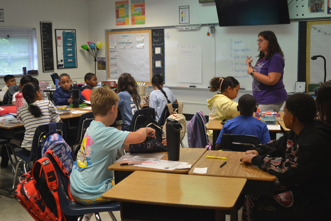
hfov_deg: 38.9
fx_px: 469
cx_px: 166
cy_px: 110
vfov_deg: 26.5
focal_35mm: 51
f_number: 5
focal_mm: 34
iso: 400
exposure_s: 1/40
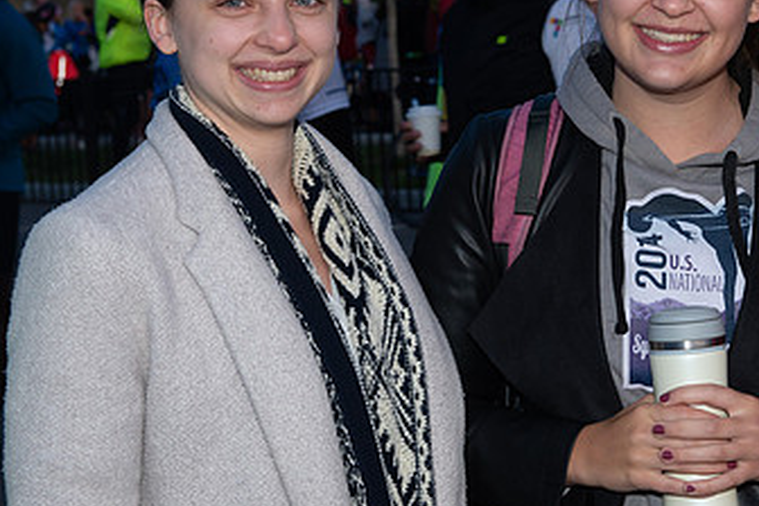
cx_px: 583
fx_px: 2108
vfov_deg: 13.7
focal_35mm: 100
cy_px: 198
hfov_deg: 20.2
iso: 640
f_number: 8
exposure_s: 1/80
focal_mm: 58
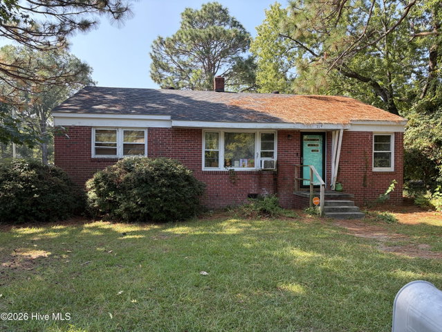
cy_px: 166
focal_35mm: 26
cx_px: 221
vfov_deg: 53.1
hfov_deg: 67.3
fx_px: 332
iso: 64
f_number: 1.6
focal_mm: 5.96
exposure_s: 1/552
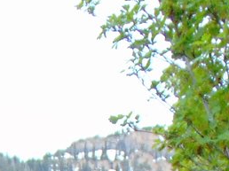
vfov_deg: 6.6
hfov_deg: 9.4
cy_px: 496
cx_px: -118
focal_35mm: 205
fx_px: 1355
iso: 80
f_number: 3.2
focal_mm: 5.8
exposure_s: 1/50
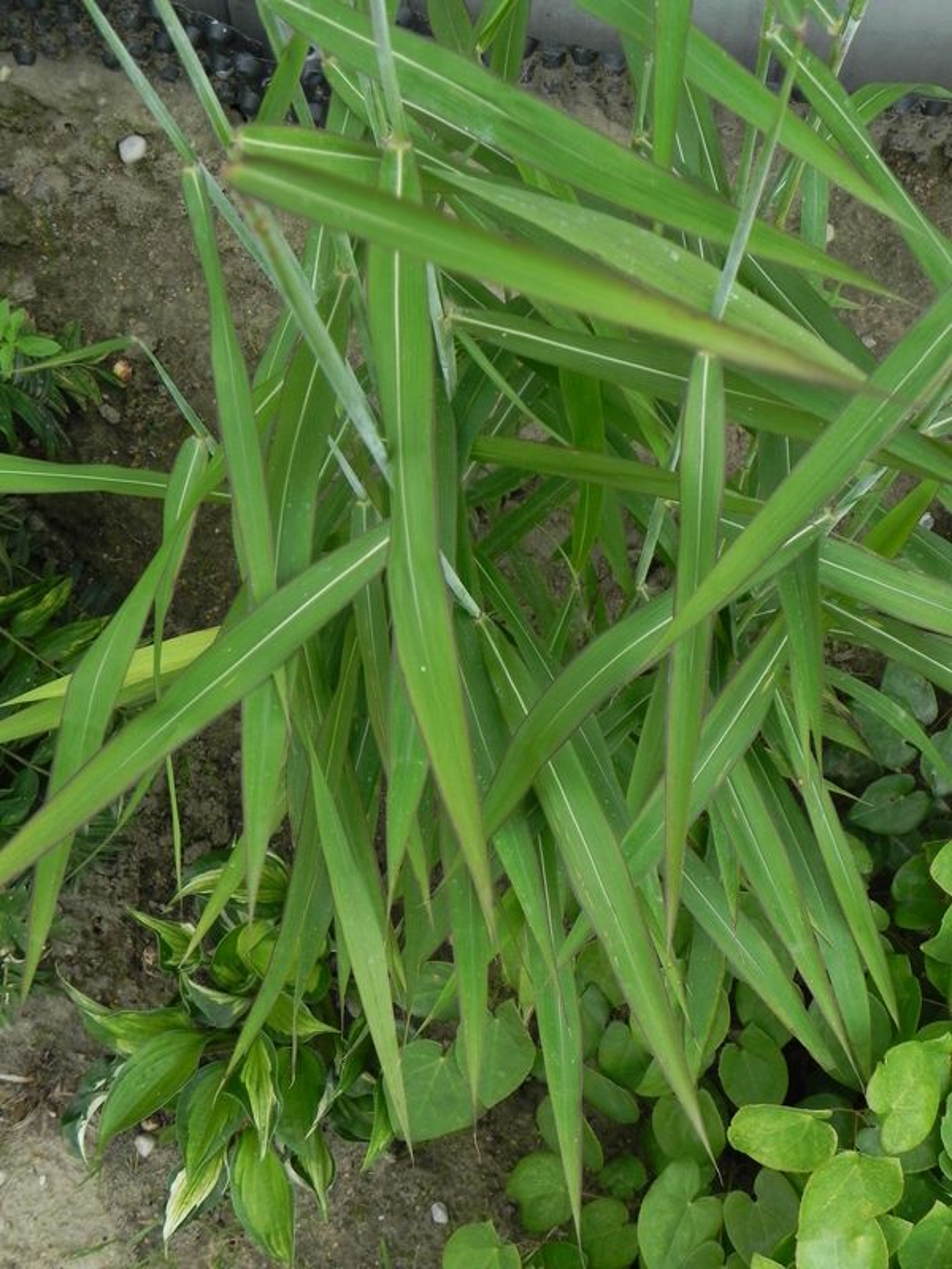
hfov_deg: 31.5
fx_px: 1687
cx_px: 476
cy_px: 634
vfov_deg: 41.2
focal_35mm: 46
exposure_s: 1/125
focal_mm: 8.2
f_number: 3.5
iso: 160
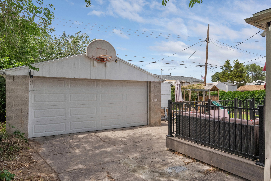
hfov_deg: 77.3
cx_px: 136
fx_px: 169
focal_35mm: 22
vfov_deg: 56.2
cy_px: 90
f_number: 8
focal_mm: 22.5
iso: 1600
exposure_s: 1/1000
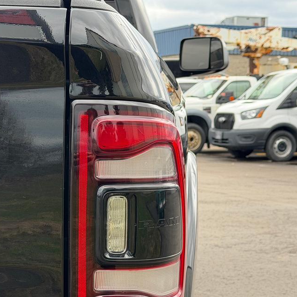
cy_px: 201
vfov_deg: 20.3
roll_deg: +0.2
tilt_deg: -6.7
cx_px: 84
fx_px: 825
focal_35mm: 85
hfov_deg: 20.3
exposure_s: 1/719
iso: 100
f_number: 1.78
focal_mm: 6.76
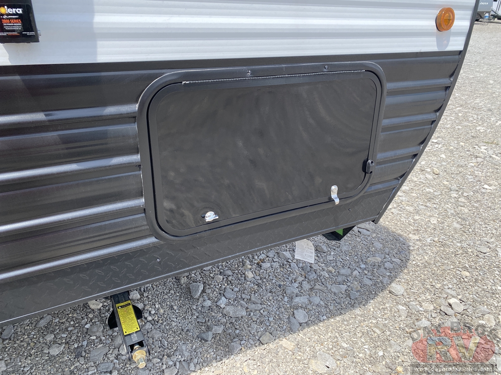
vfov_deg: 53.1
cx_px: 250
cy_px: 188
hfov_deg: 67.3
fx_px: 376
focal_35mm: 26
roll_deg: -2.3
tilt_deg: -24.7
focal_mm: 4.25
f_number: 1.8
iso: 32
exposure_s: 1/1565
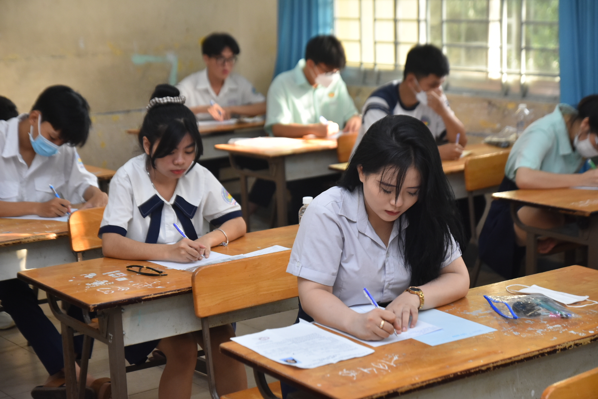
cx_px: 299
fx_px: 1246
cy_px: 200
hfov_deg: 27.0
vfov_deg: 18.2
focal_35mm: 75
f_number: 2.8
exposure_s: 1/200
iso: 900
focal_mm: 50
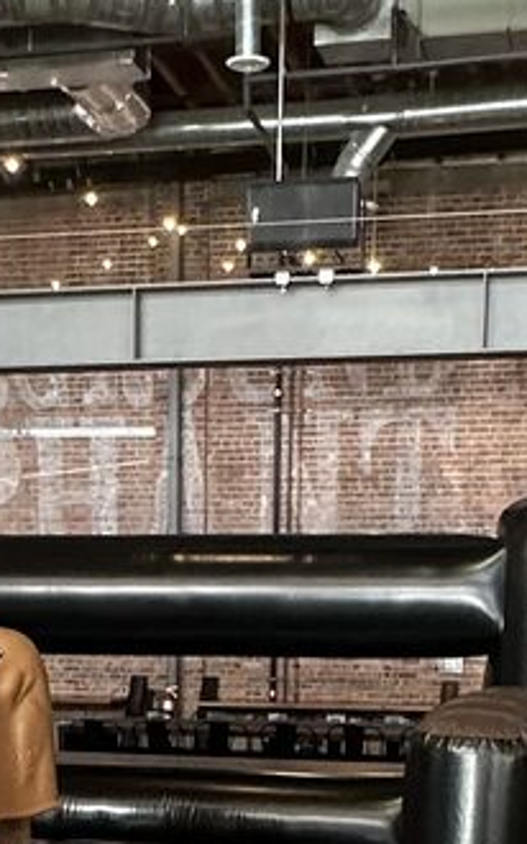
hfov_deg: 18.1
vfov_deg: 26.3
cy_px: 931
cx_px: 194
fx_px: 1656
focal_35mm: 72
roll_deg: -0.4
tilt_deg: -11.5
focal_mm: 2.22
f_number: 2.2
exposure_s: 1/60
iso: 500
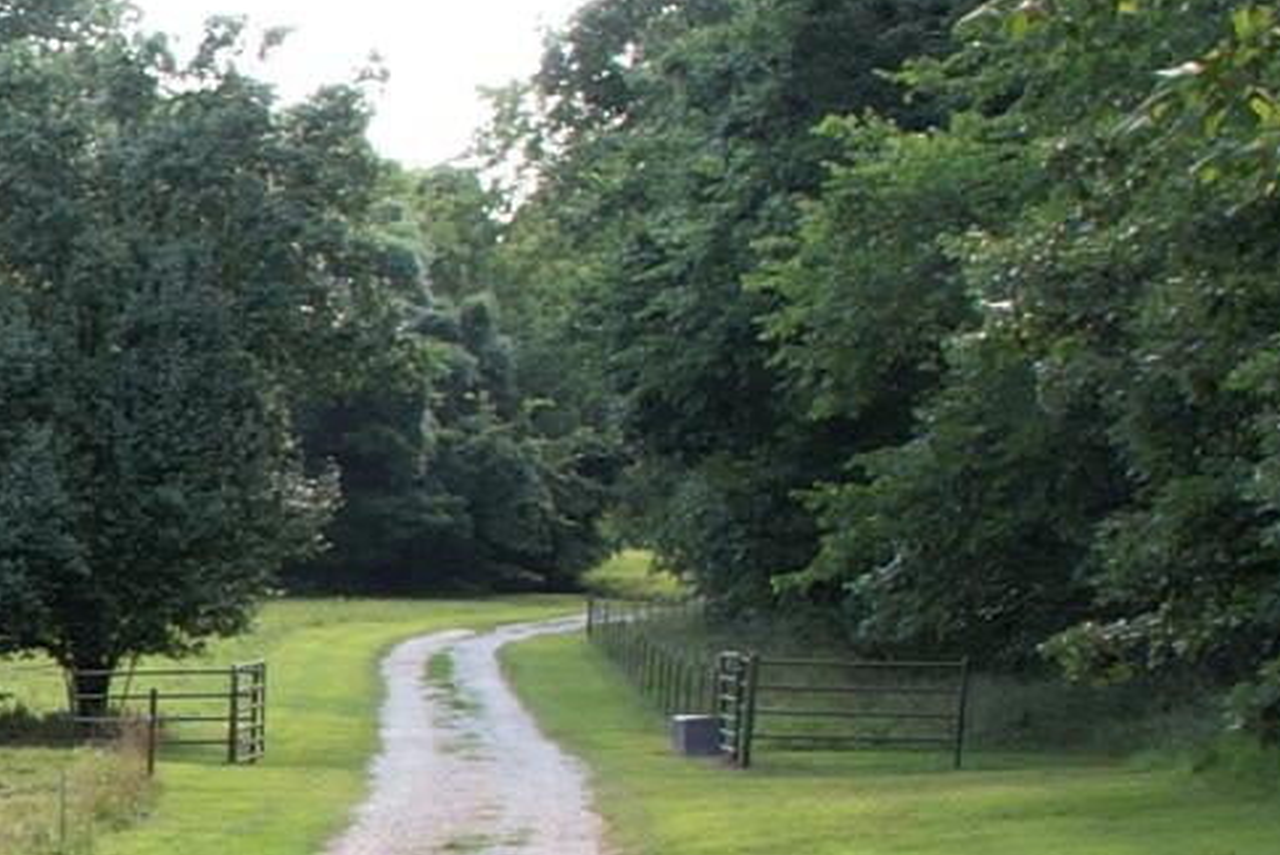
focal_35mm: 136
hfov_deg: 12.0
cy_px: 1298
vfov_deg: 9.8
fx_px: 4838
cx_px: -1858
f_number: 2.8
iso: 100
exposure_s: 1/20
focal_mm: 8.38
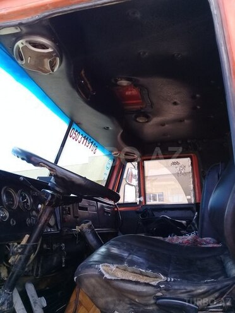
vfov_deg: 58.4
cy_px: 156
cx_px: 118
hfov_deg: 45.4
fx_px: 281
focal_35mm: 31
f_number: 2.2
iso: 50
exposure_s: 1/140
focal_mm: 3.3
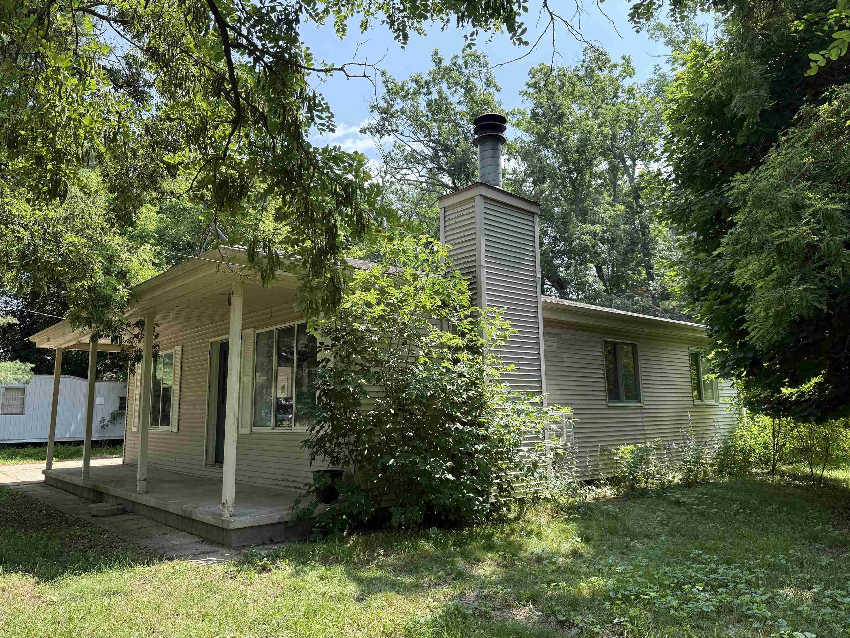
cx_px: 414
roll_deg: +0.4
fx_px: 614
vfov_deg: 54.9
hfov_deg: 69.4
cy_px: 306
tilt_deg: +9.7
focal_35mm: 25
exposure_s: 1/1230
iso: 100
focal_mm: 6.76
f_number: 1.78
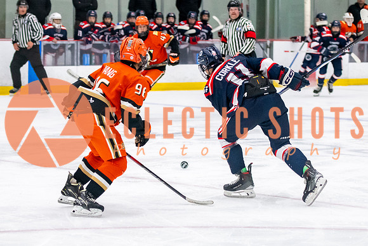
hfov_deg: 13.7
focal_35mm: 150
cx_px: 169
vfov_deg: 9.2
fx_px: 1532
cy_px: 131
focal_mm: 70
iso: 2500
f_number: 3.2
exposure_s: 1/640
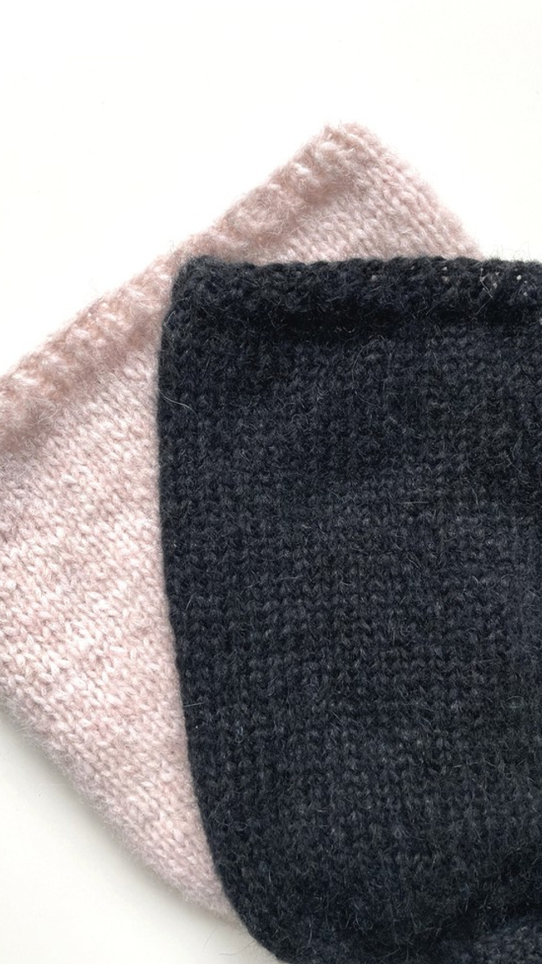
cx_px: 281
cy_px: 485
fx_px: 741
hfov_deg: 40.2
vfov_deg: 66.1
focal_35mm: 29
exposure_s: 1/121
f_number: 1.6
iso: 125
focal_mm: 4.2
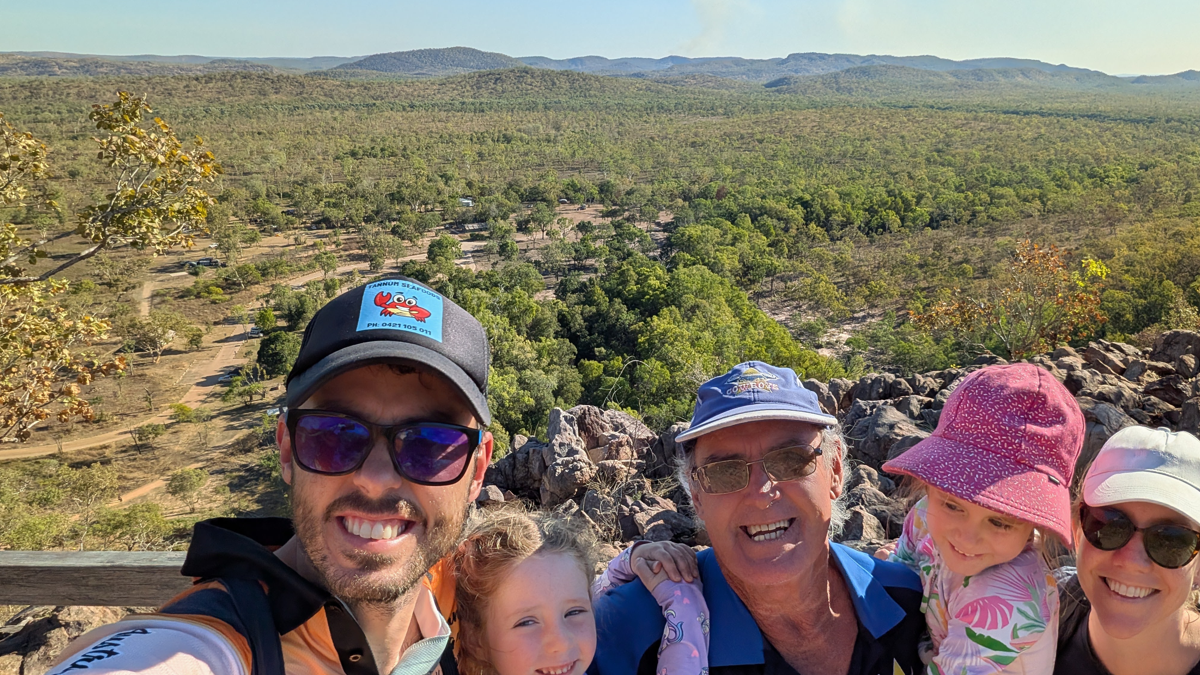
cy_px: 330
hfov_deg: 78.7
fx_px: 732
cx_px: 601
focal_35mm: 23
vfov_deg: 49.5
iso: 43
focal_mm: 2.74
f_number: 2.2
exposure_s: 1/1647
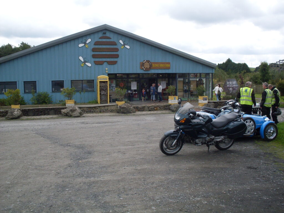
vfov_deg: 37.7
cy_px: 106
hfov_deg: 49.0
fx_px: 312
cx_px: 142
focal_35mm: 38
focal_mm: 6.3
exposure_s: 1/125
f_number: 8.4
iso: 80
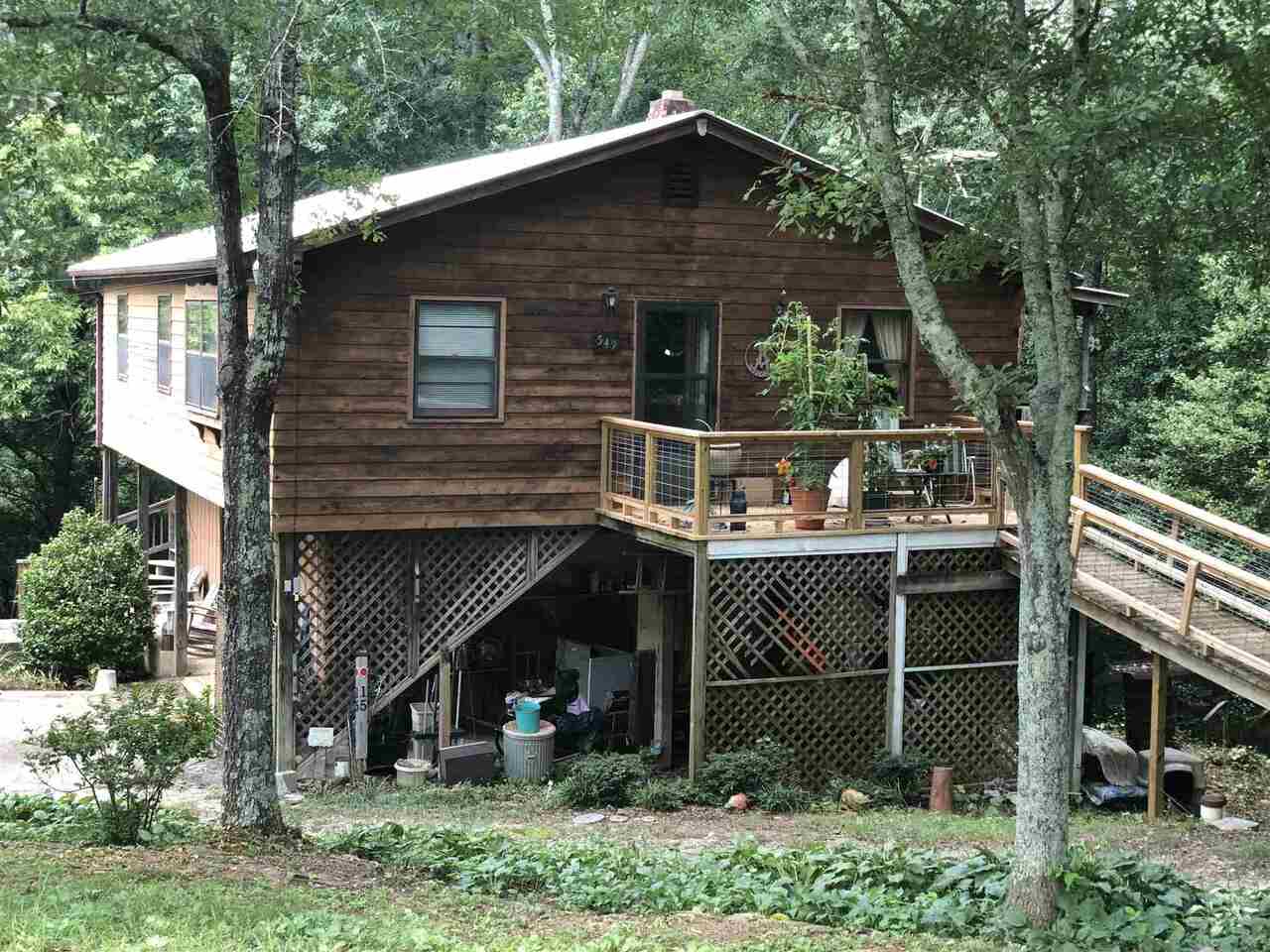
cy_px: 476
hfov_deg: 36.8
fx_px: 1908
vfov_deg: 28.0
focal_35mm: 52
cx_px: 635
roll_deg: -0.9
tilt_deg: -5.6
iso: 40
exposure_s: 1/60
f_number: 2.4
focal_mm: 6
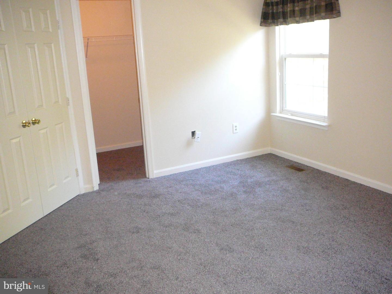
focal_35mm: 35
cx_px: 196
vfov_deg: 40.7
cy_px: 147
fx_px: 396
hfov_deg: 52.6
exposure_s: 1/30
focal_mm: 5.2
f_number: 2.8
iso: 400
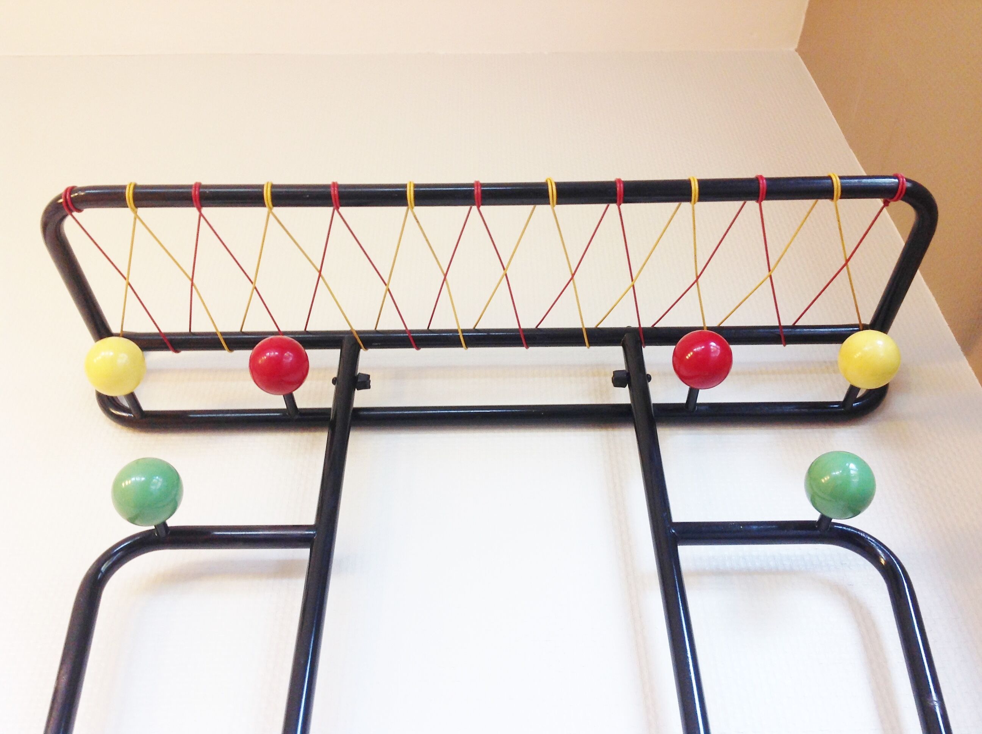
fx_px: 991
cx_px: 491
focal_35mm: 35
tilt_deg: +47.0
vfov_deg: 40.6
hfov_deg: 52.7
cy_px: 367
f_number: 2.4
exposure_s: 1/15
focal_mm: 4.28
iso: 80
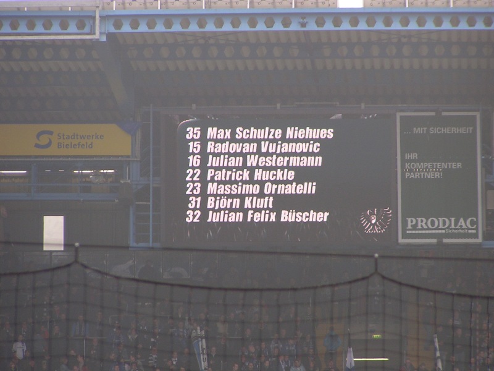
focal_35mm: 297
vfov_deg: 5.0
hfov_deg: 6.7
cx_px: 247
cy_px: 186
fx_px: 4238
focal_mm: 45.4
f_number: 3.5
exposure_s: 1/320
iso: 50
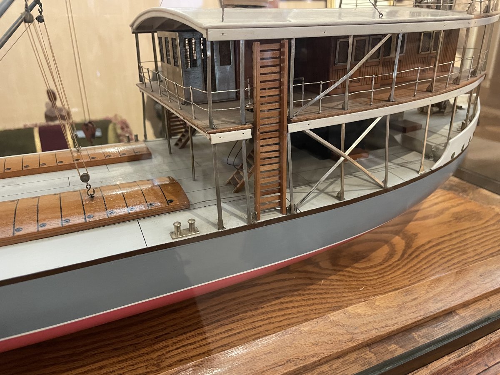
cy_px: 188
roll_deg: +0.1
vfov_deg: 53.1
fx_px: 376
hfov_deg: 67.3
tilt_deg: -23.0
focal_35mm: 26
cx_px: 250
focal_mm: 4.2
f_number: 1.6
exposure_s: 1/50
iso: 400
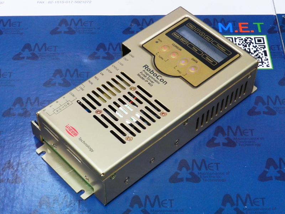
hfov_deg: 28.6
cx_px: 142
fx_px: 560
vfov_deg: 21.6
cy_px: 107
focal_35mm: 68
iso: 400
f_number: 5.6
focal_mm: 12.1
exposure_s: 1/6
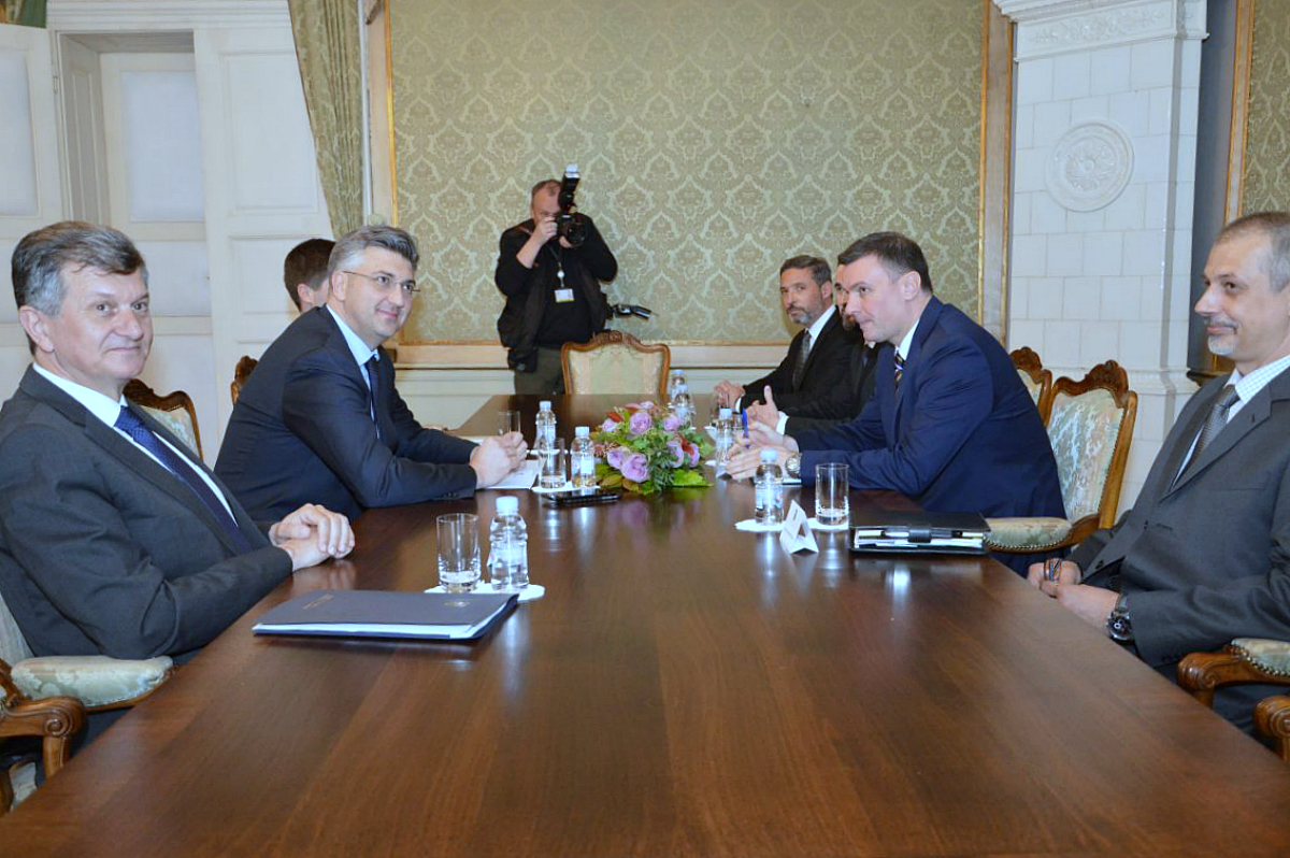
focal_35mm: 27
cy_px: 429
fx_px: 967
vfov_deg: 47.9
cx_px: 645
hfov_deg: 67.4
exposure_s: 1/60
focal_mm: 18
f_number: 3.5
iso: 1600
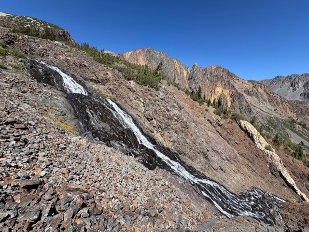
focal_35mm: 14
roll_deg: -3.5
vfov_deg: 85.7
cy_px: 116
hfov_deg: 102.1
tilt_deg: -6.2
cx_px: 154
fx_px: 125
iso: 25
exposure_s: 1/770
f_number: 2.2
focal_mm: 2.22
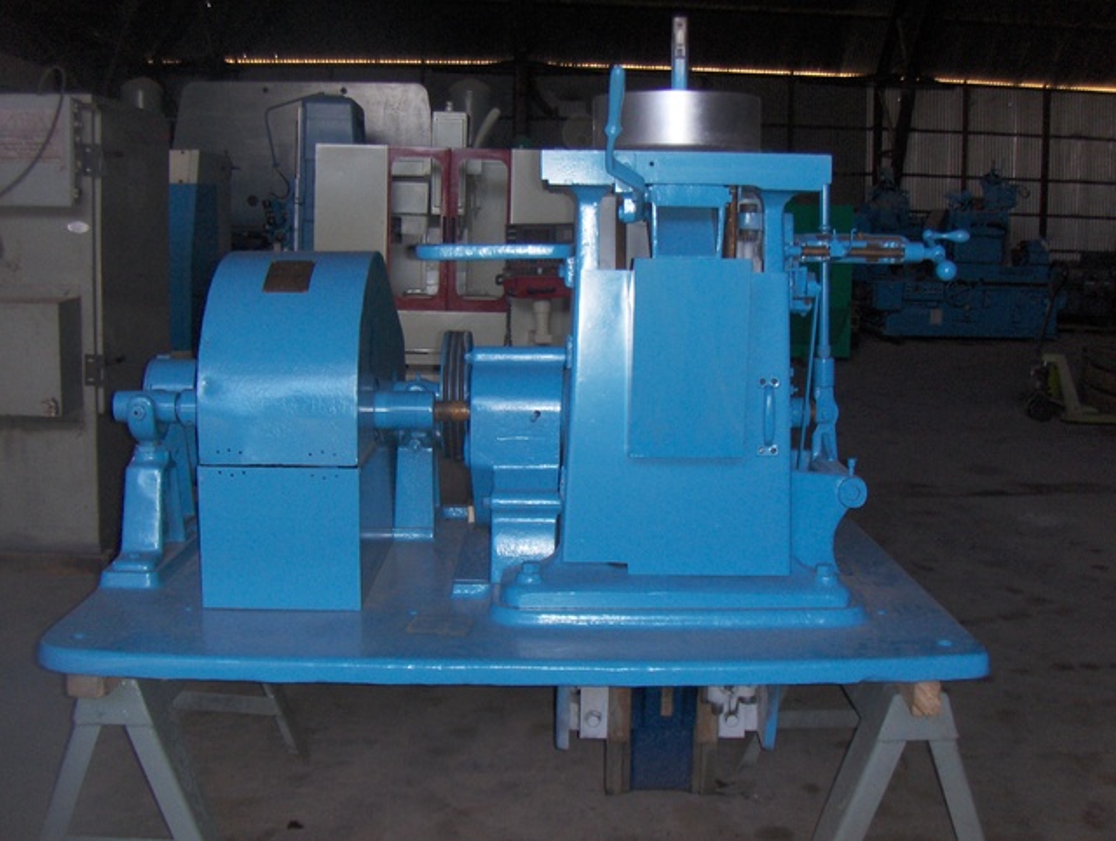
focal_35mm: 41
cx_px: 558
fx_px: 1324
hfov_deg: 45.7
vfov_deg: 35.2
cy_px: 420
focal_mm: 6.5
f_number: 3.5
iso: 100
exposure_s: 1/60
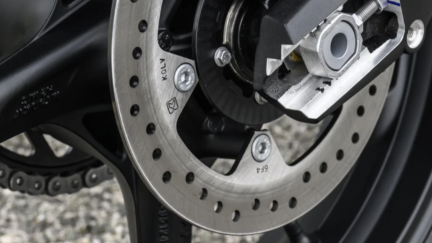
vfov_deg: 6.7
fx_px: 2073
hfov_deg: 11.9
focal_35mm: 181
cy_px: 106
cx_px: 246
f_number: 5.6
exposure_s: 1/80
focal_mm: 73
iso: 250
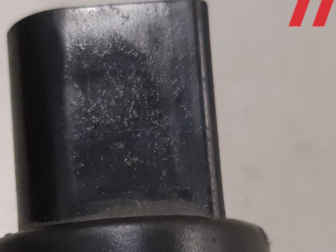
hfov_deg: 29.2
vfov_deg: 21.2
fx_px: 641
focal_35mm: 66
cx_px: 118
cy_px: 276
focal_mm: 3.93
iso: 200
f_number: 1.7
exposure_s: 1/50
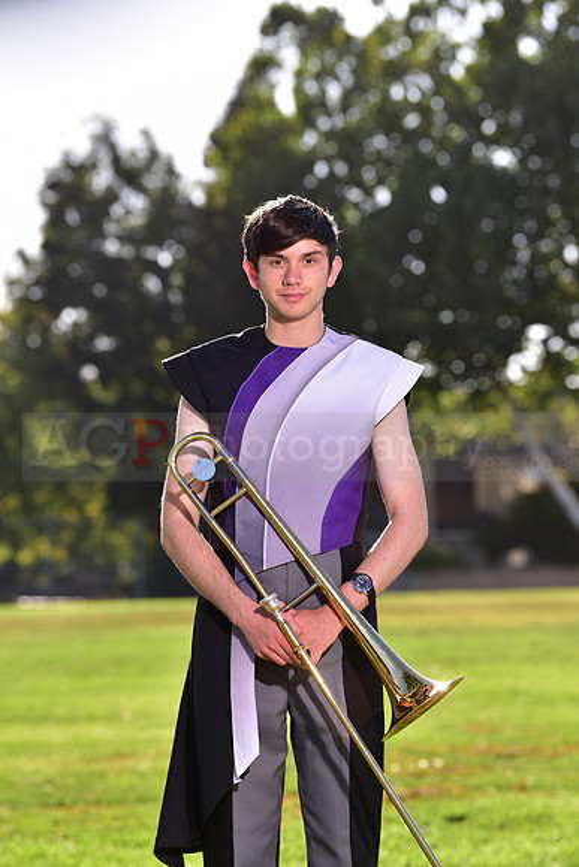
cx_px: 290
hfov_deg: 9.2
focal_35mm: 150
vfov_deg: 13.7
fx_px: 3616
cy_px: 434
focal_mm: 150
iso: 80
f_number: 5
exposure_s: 1/250
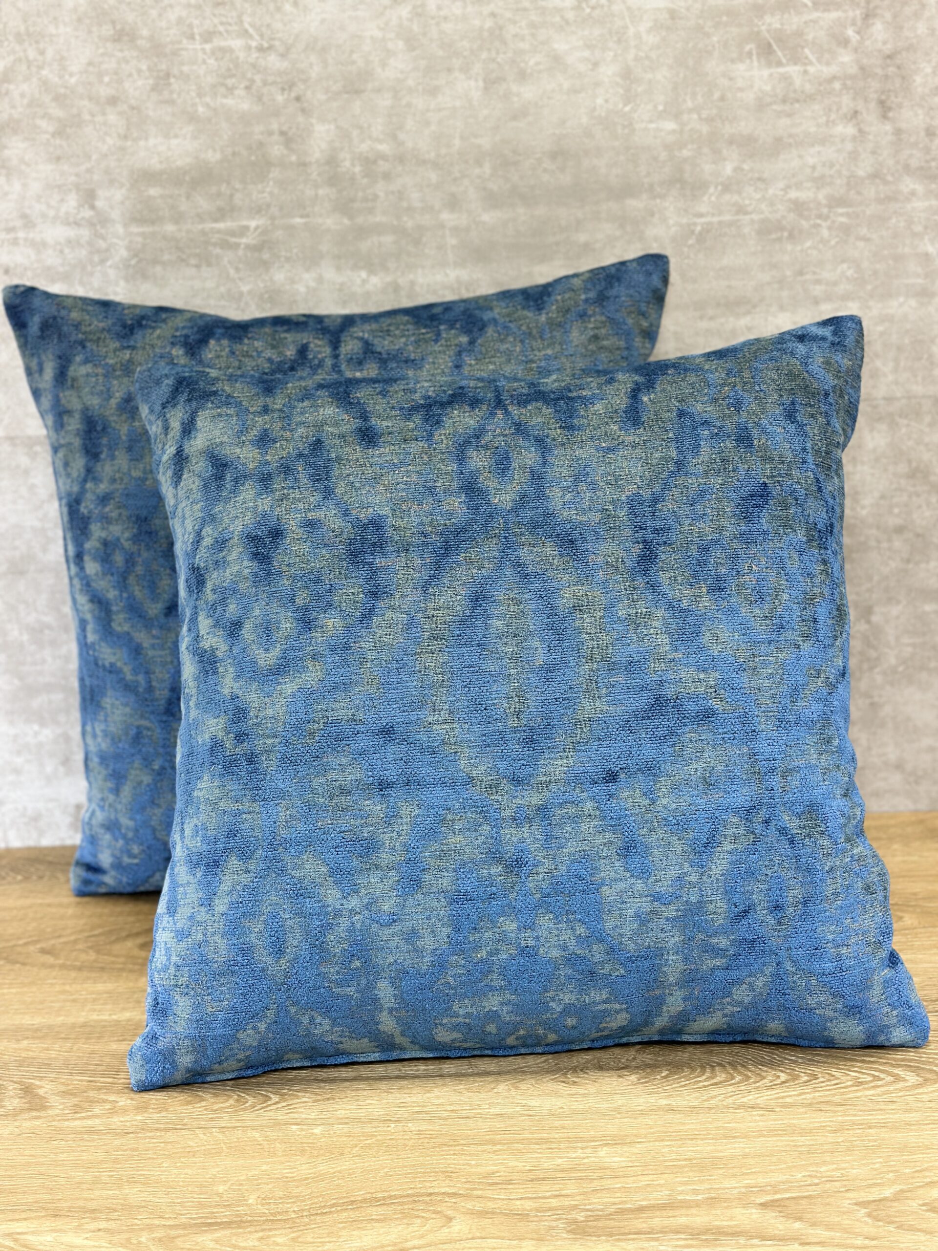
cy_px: 626
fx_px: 1734
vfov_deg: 39.7
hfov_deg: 30.3
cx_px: 469
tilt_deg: -14.9
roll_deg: +2.9
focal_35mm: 48
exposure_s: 1/120
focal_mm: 6.86
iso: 125
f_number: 1.78
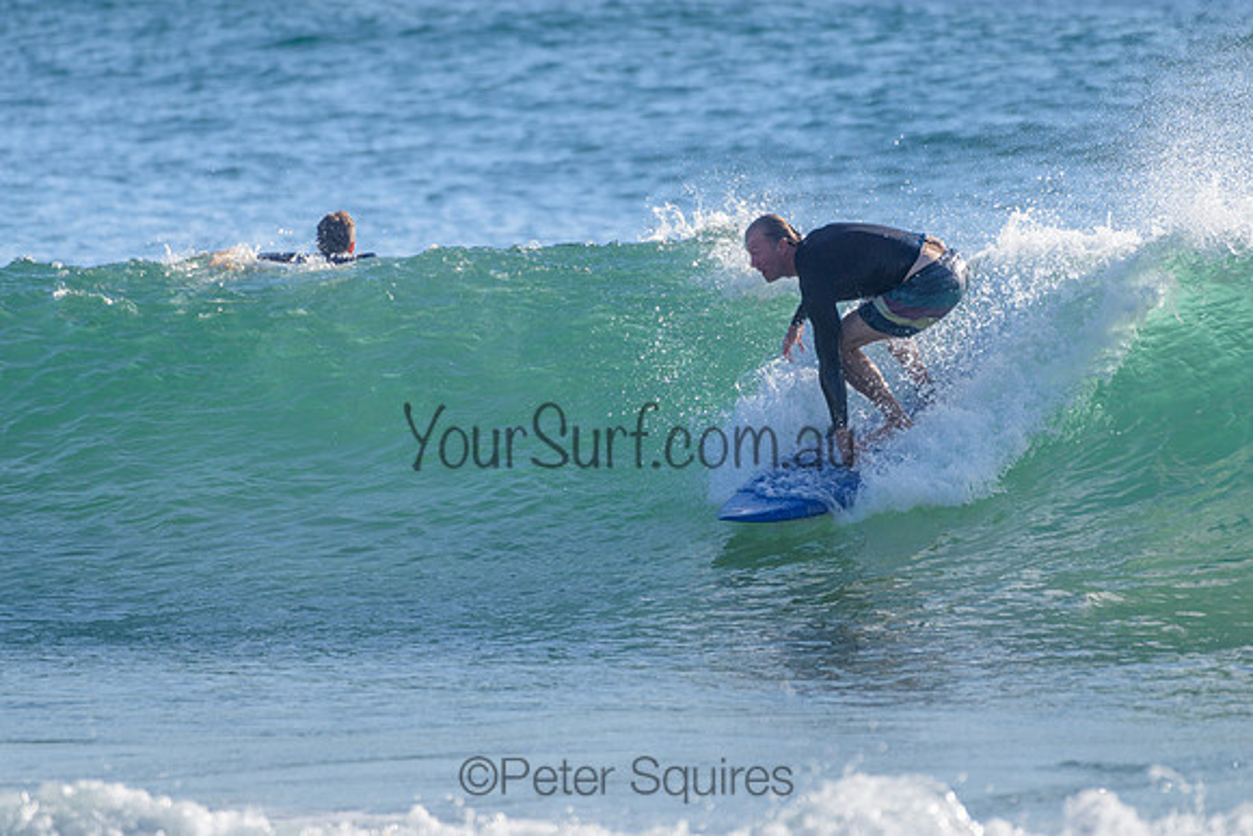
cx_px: 618
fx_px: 21340
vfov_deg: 2.2
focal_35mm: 613
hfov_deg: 3.4
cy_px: 324
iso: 200
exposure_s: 1/2000
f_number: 5.6
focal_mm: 500
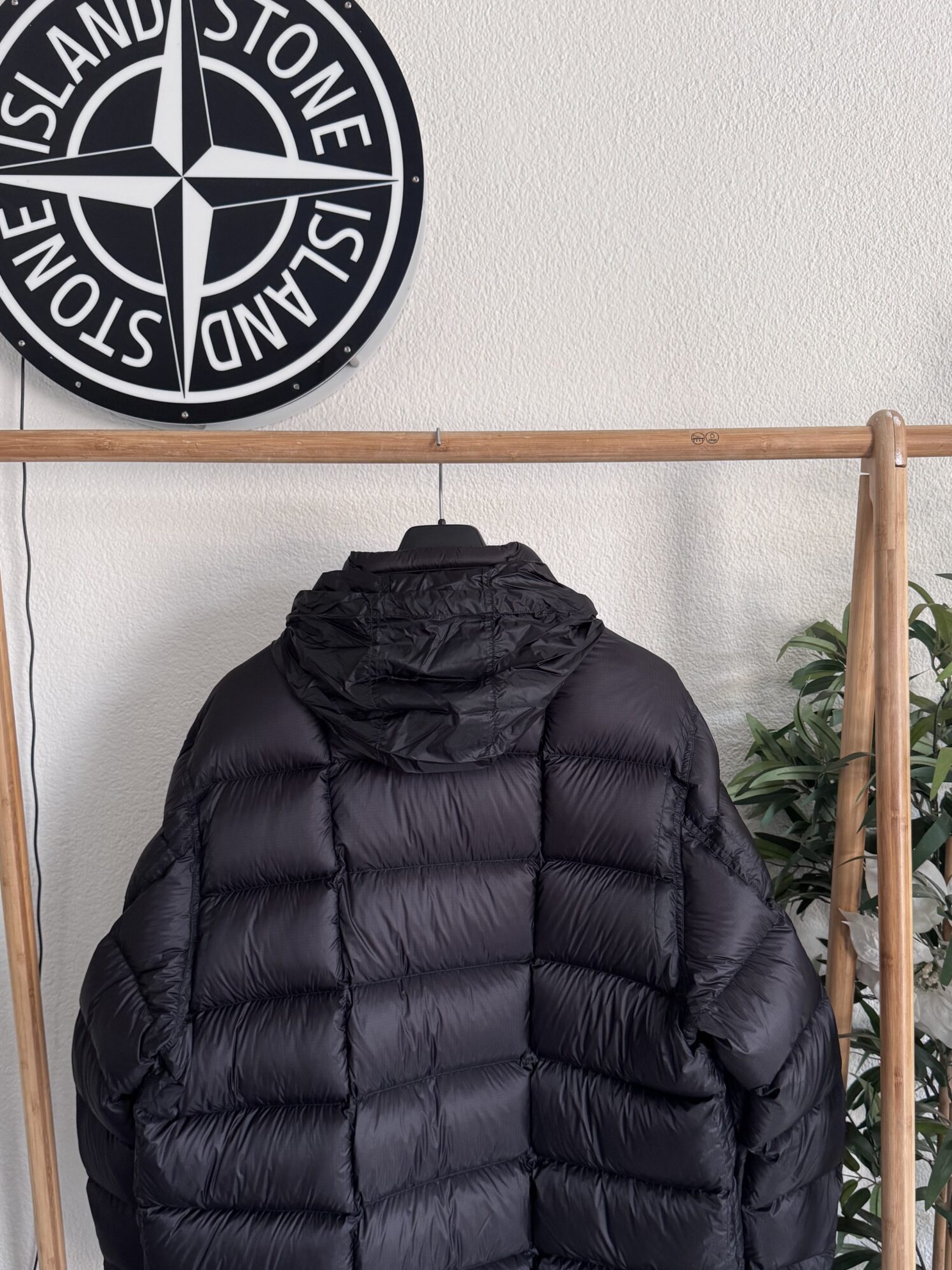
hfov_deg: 45.4
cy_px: 703
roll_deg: +0.4
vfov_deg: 58.2
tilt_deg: -4.9
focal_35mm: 31
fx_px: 1137
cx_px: 491
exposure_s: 1/91
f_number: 1.78
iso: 200
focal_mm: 6.76
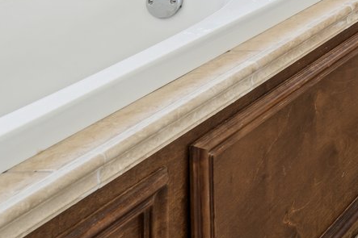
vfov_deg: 15.3
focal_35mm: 74
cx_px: 769
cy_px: -221
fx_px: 736
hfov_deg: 17.1
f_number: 7.1
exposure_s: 1/15
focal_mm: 16
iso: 200
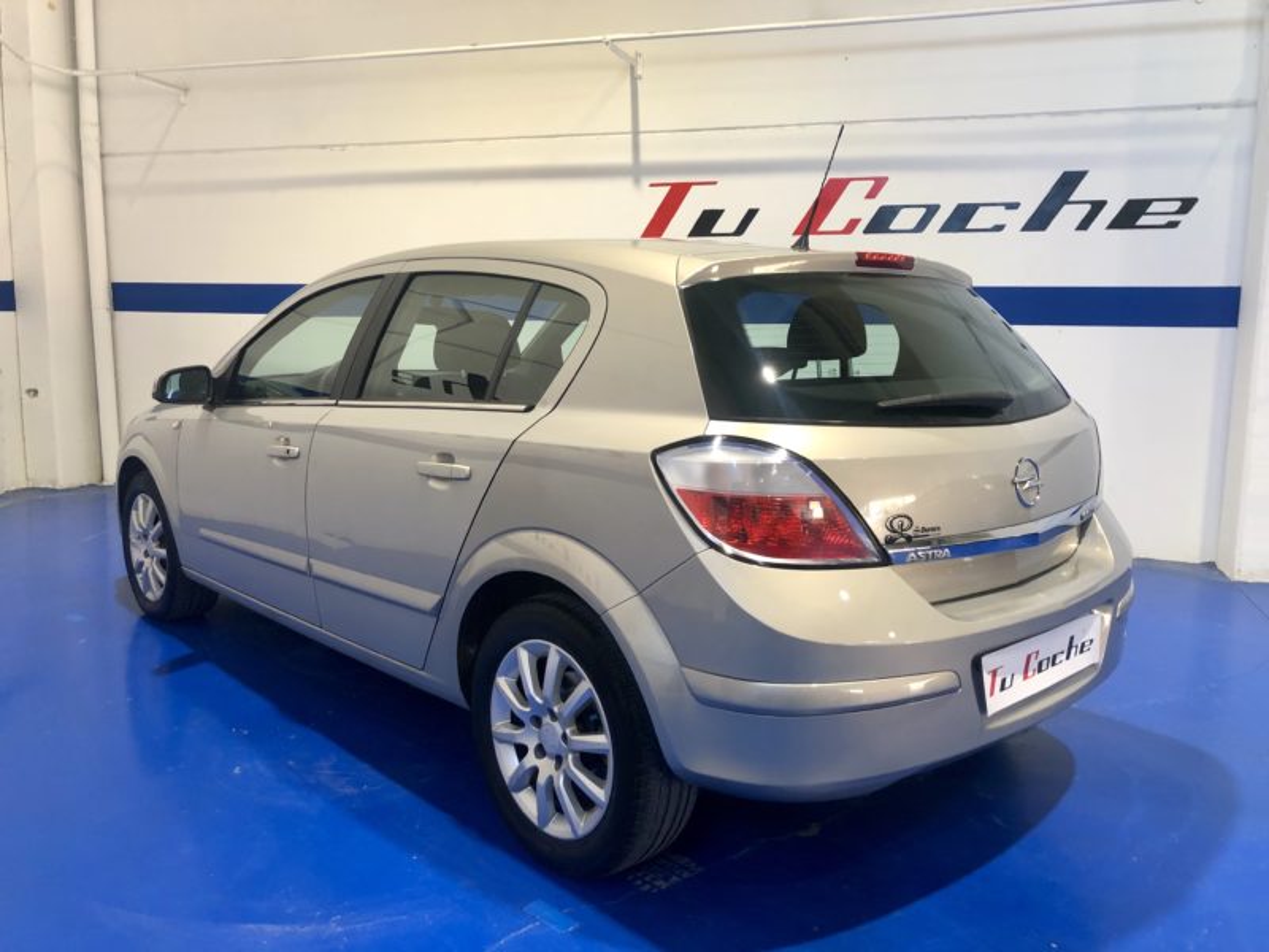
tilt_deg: -8.3
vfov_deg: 49.7
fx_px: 1026
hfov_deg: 63.4
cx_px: 634
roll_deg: -0.6
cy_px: 476
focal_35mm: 28
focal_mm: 4
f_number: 1.8
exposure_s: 1/25
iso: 40
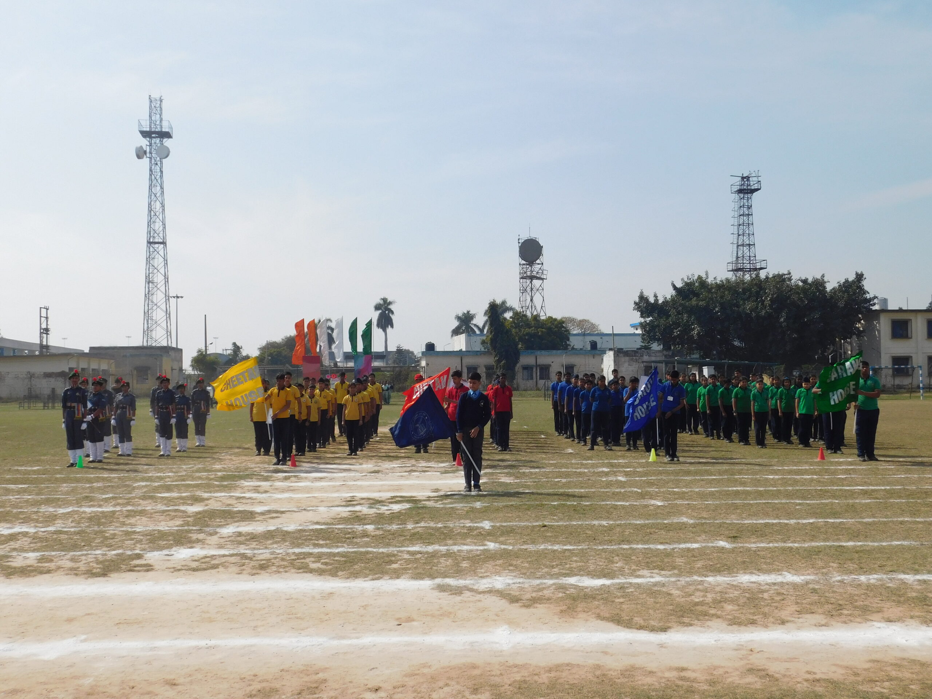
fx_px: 969
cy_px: 350
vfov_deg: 39.7
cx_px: 466
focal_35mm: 36
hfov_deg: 51.4
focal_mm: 6.3
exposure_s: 1/640
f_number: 7
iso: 125
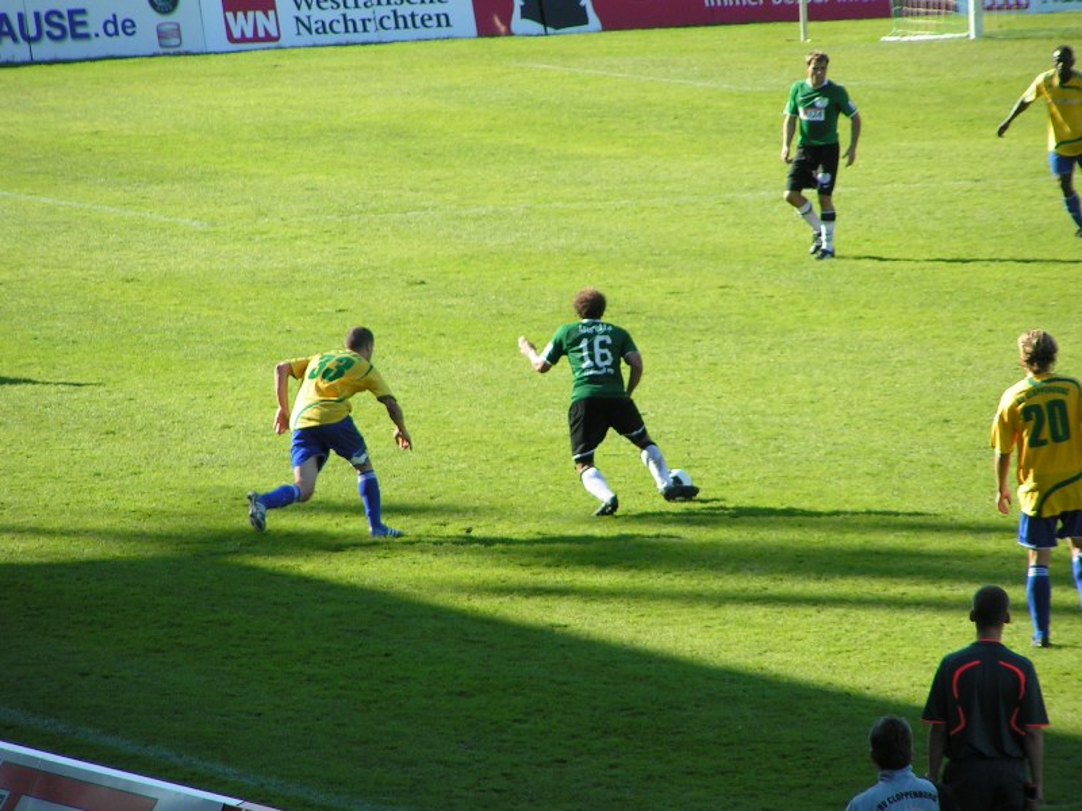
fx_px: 11878
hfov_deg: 5.2
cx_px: 541
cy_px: 406
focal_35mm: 380
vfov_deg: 3.9
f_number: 3.5
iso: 80
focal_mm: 58
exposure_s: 1/400
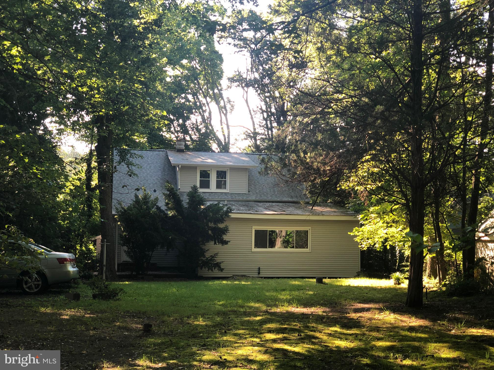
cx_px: 247
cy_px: 185
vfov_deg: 28.0
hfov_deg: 36.8
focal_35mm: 52
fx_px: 742
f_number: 2.4
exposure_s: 1/60
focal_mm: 6
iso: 16
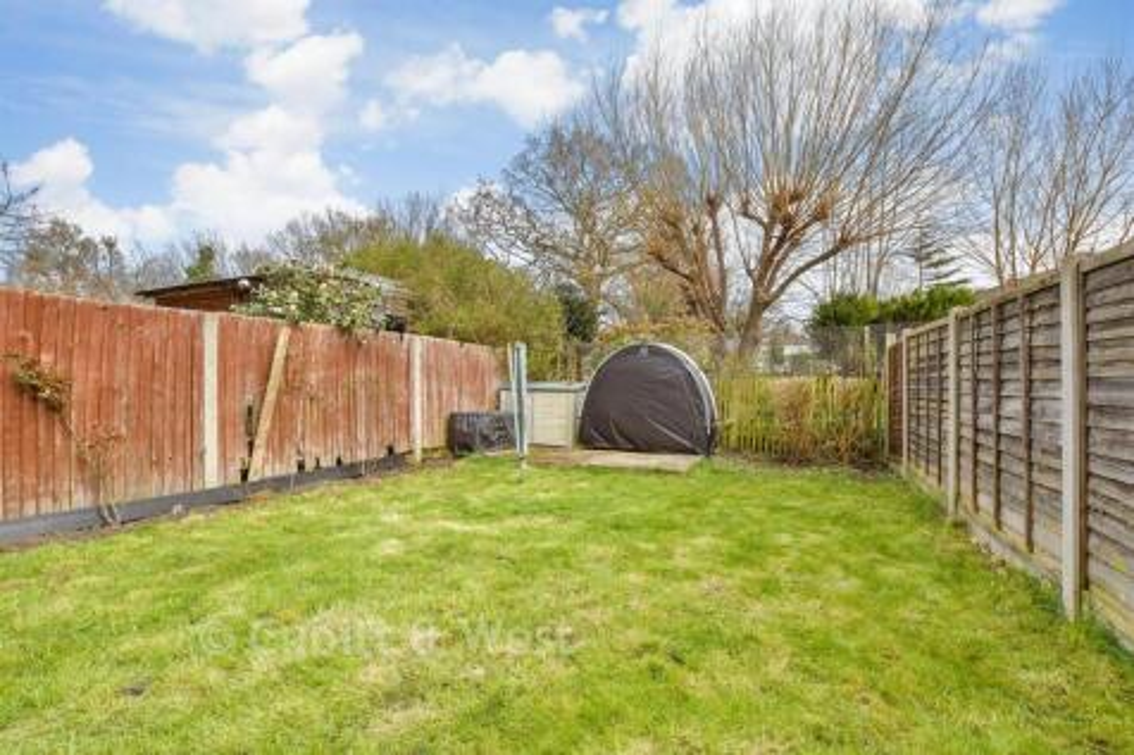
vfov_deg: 77.3
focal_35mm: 15
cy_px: 378
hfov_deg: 100.4
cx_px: 567
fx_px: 472
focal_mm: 10
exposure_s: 1/160
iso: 160
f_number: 8
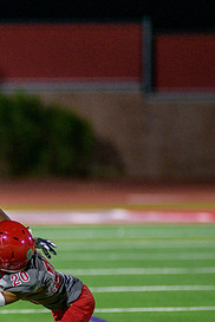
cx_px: -65
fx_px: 5706
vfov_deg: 3.2
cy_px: 185
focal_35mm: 637
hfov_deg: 2.2
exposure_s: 1/500
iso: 2000
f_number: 2.8
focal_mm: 300
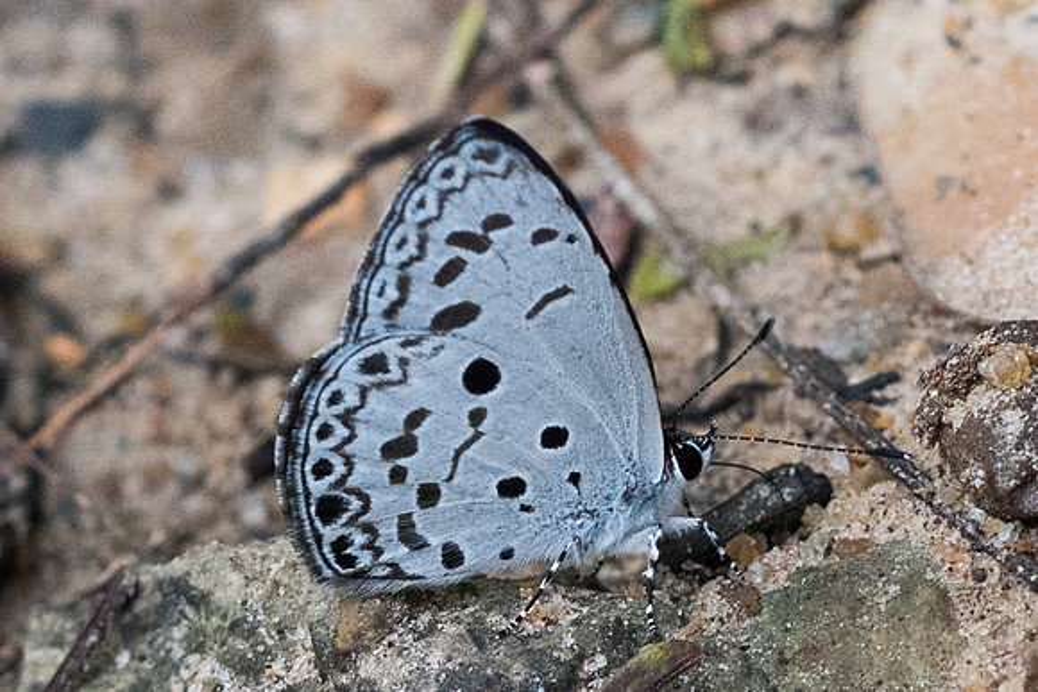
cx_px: 643
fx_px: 32444
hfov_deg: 1.8
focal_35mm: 1125
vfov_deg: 1.2
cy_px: 455
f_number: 5
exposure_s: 1/400
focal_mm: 150
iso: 1000
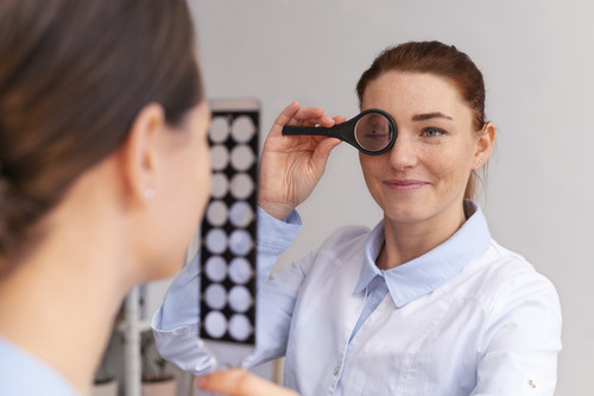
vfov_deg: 27.0
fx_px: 825
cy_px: 198
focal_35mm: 50
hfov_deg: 39.6
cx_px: 297
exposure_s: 1/200
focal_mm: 50
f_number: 4
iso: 320
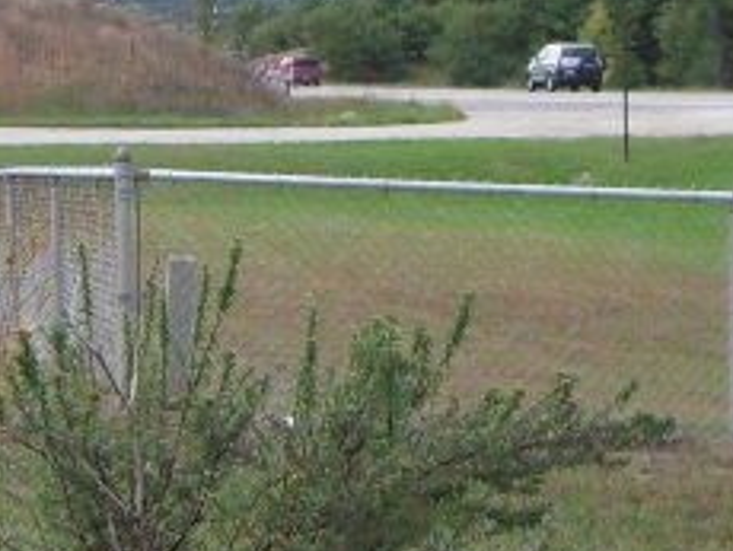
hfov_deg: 14.2
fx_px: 2925
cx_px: 172
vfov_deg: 10.7
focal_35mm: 138
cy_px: 137
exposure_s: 1/640
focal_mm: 5.6
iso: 100
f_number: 2.8
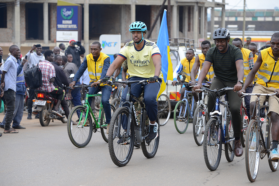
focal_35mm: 110
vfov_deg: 12.5
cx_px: 140
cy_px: 93
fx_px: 853
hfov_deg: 18.6
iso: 100
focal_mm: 110
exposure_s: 1/200
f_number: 4.5
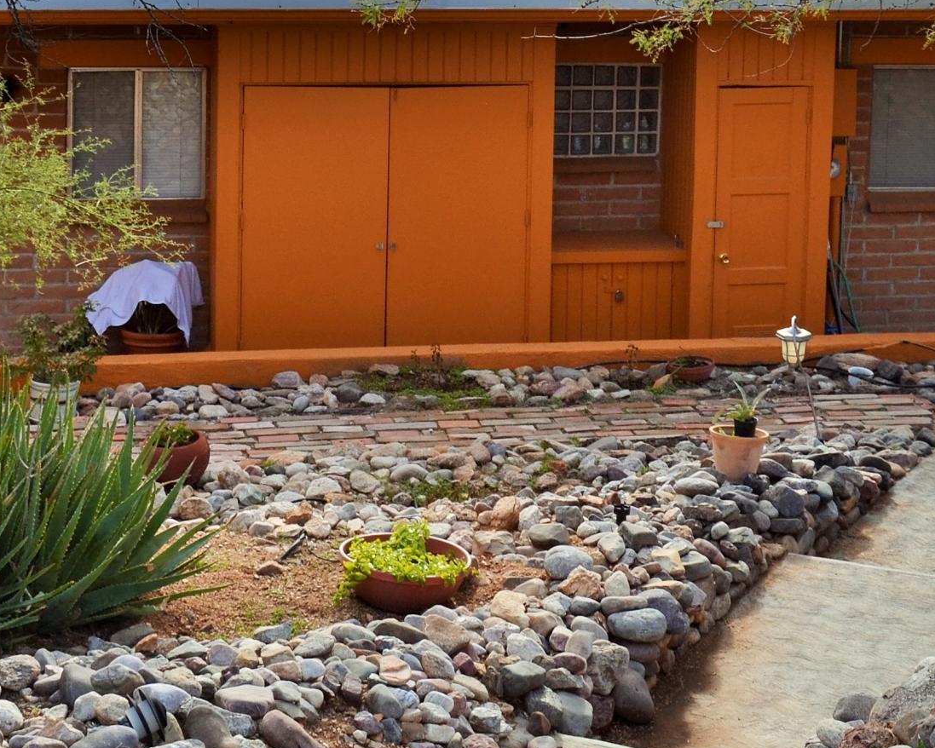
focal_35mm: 77
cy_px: 10
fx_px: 2131
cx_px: 489
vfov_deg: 19.4
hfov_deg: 24.7
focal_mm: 20
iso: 100
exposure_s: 1/200
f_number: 8
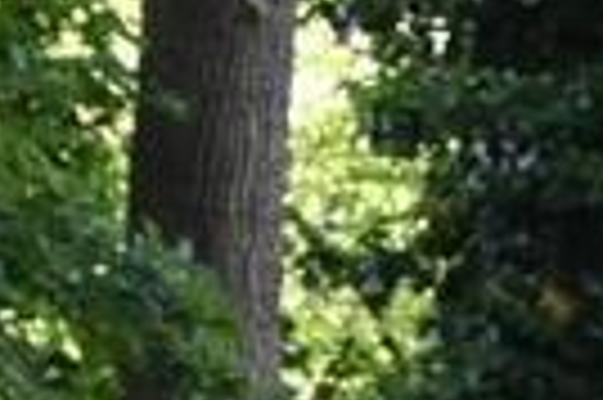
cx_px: 738
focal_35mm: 579
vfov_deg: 2.3
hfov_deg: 3.6
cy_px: 1396
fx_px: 9686
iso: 720
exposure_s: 1/125
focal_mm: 52
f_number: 4.8
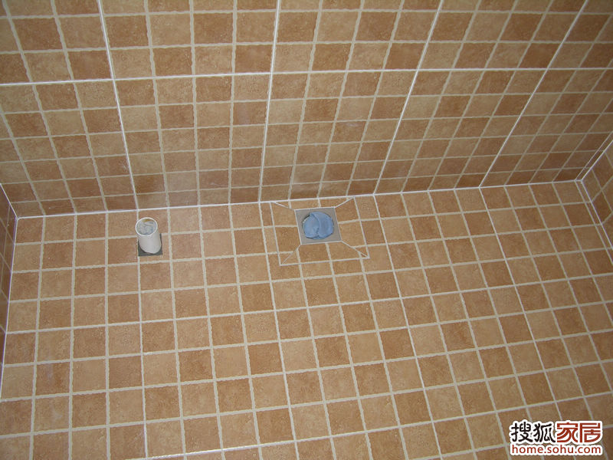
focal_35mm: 35
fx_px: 620
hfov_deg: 52.6
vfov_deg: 40.7
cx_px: 306
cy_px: 230
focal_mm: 8.9
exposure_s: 1/60.1
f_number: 2.8
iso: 50
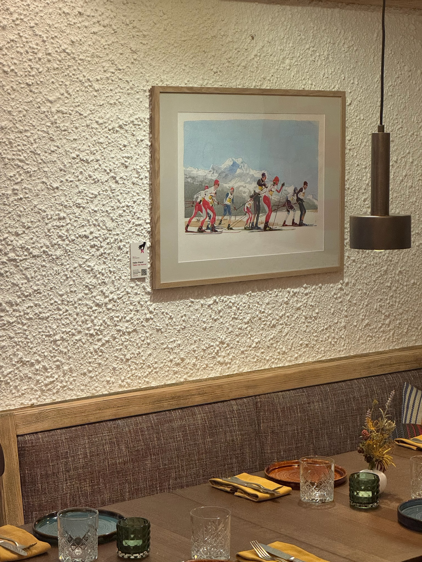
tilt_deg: -6.1
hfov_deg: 19.1
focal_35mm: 77
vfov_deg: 25.3
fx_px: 1252
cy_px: 281
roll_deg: +0.1
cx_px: 211
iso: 400
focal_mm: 9
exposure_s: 1/50
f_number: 2.8
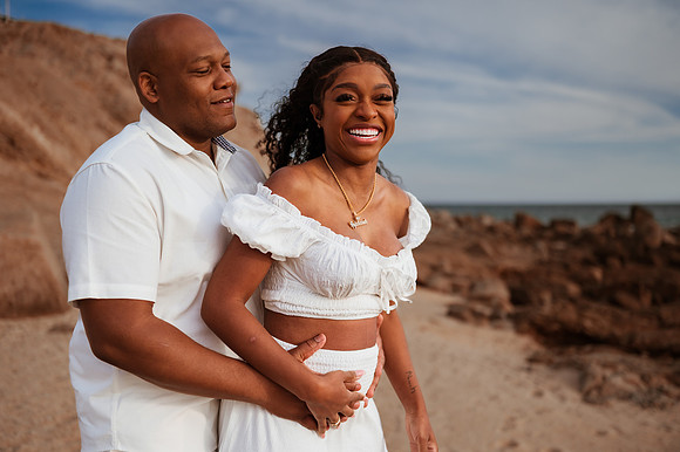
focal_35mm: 37
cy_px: 226
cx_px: 340
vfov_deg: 35.9
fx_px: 698
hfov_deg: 51.9
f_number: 1.8
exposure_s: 1/4000
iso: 125
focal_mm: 35
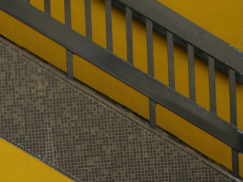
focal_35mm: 139
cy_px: 42
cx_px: 111
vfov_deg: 10.7
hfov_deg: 14.2
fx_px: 975
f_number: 8
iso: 400
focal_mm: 55
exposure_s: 1/90
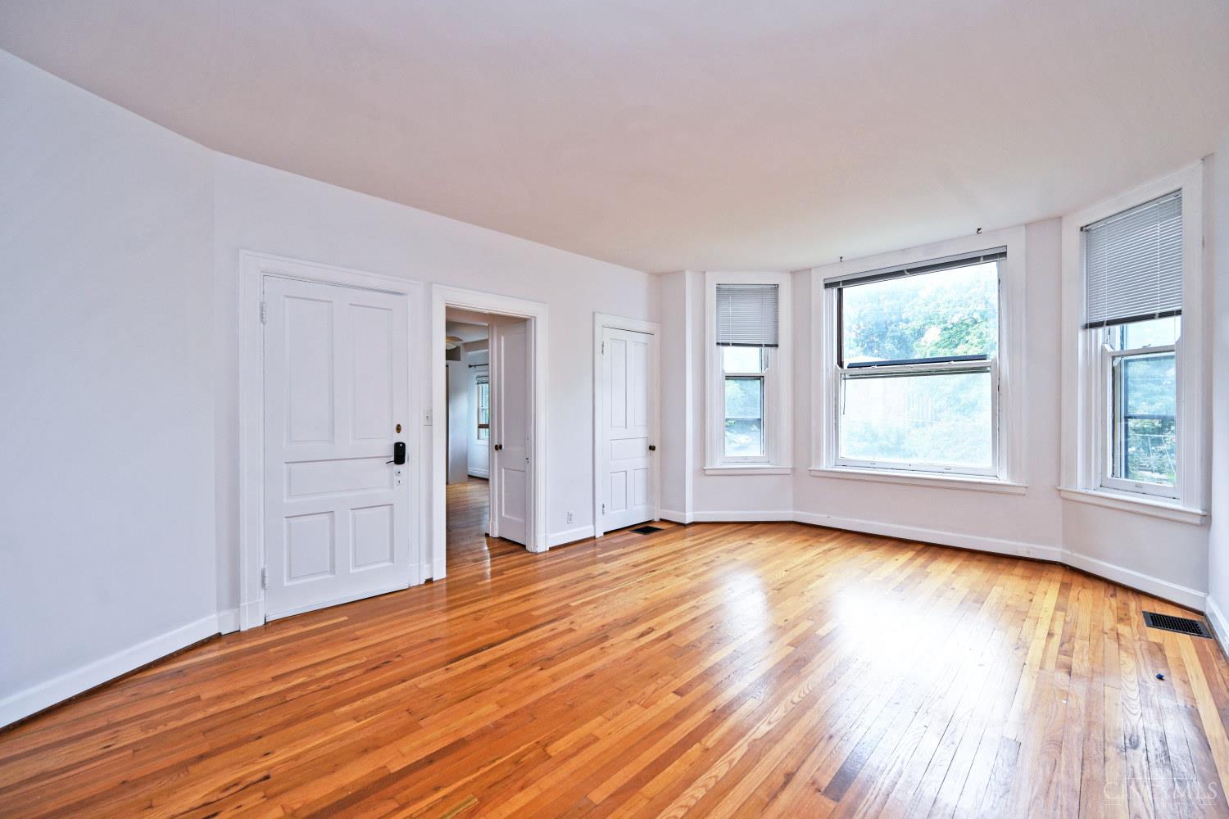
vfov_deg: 77.3
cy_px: 410
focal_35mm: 15
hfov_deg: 100.4
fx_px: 512
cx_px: 614
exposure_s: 1/100
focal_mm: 15
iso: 200
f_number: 5
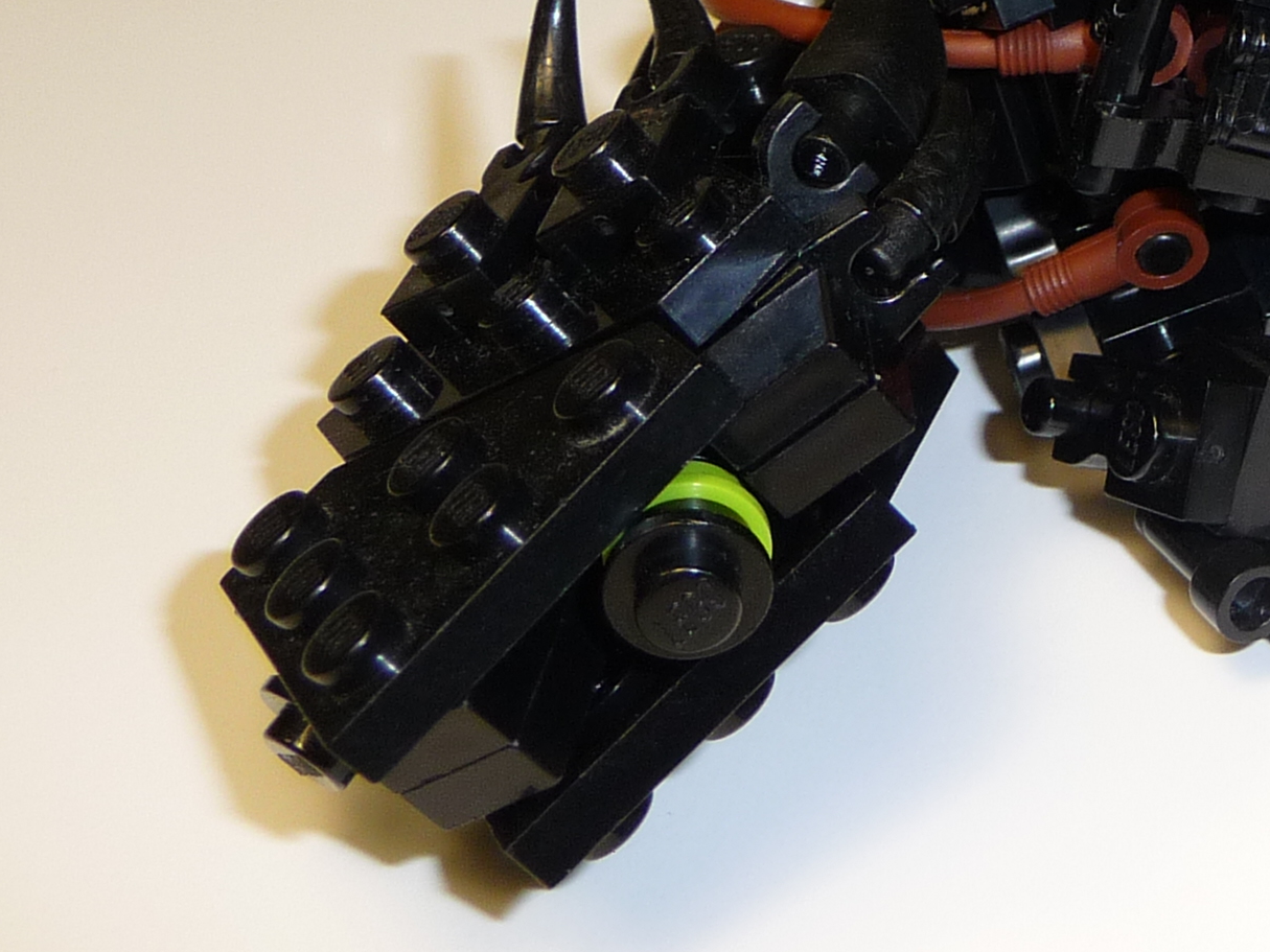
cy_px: 114
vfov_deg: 16.1
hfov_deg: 19.9
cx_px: 1624
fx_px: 3338
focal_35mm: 91
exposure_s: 1/60
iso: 100
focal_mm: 5.3
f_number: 3.5
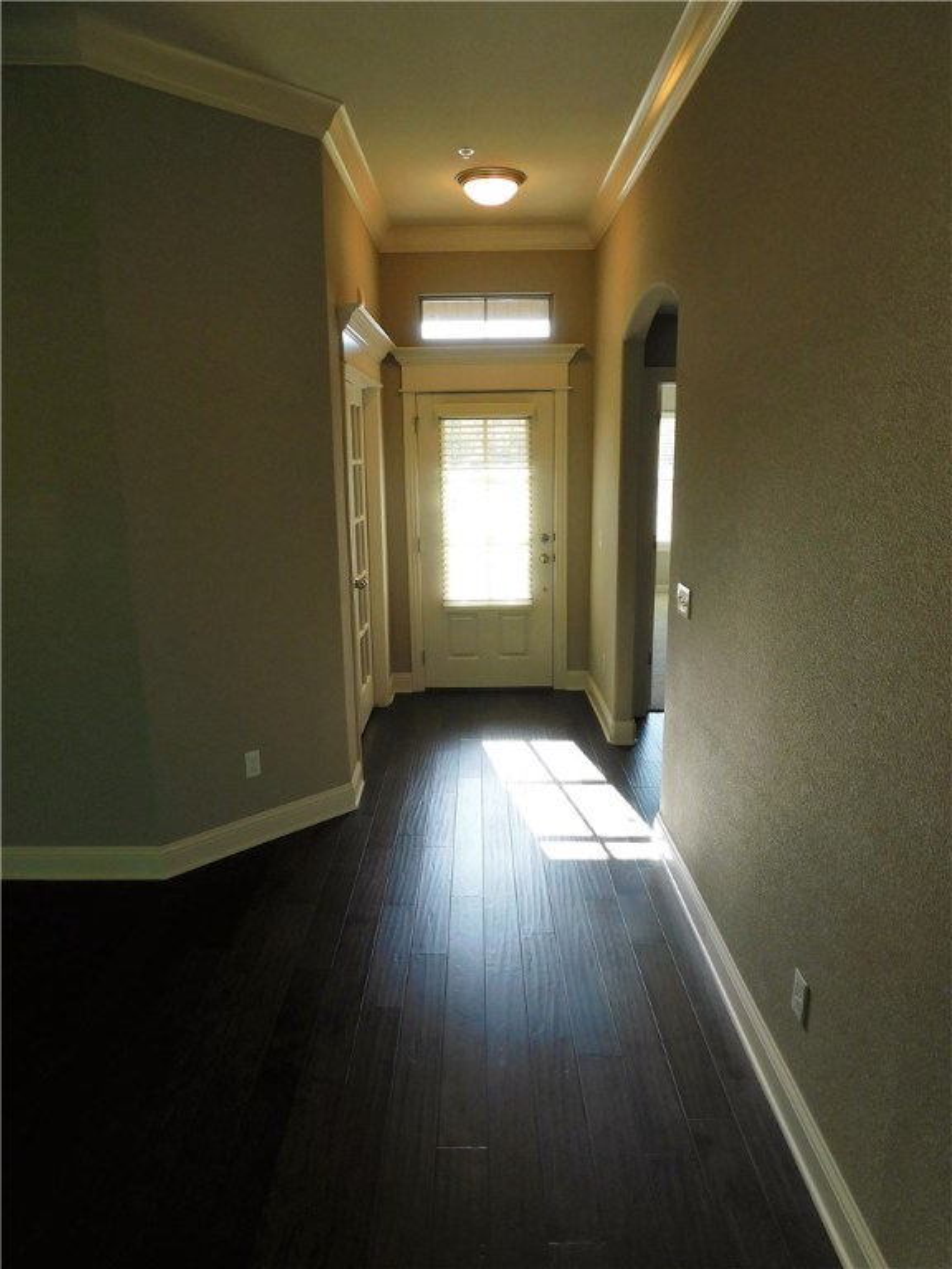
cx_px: 476
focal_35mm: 23
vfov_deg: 73.9
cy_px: 634
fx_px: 843
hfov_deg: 58.9
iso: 125
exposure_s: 1/80
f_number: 3
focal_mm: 4
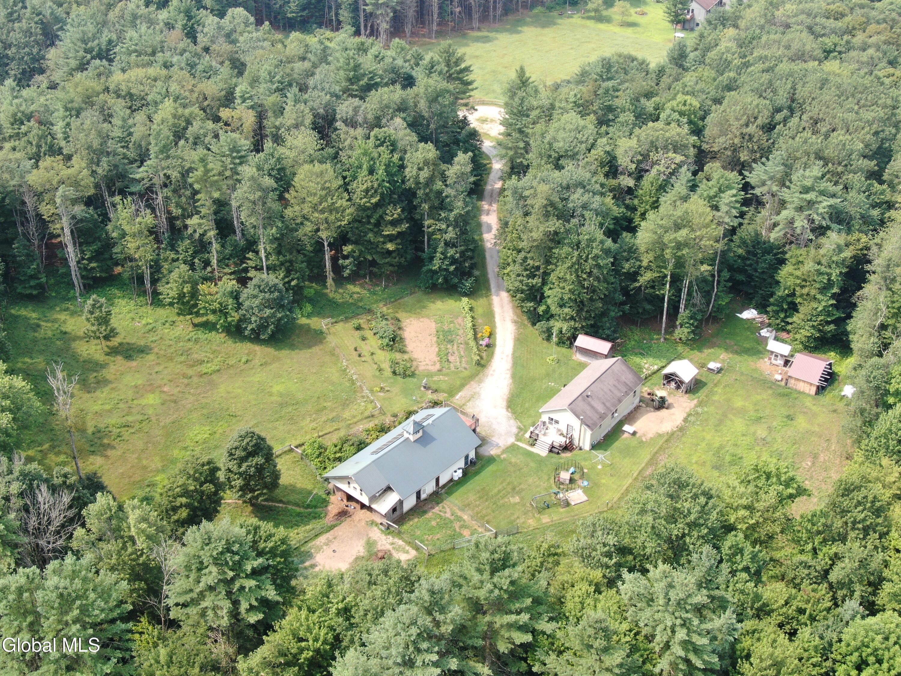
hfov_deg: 43.9
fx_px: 1119
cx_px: 450
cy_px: 338
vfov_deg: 33.6
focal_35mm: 43
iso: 100
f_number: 3.6
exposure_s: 1/240
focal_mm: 7.39
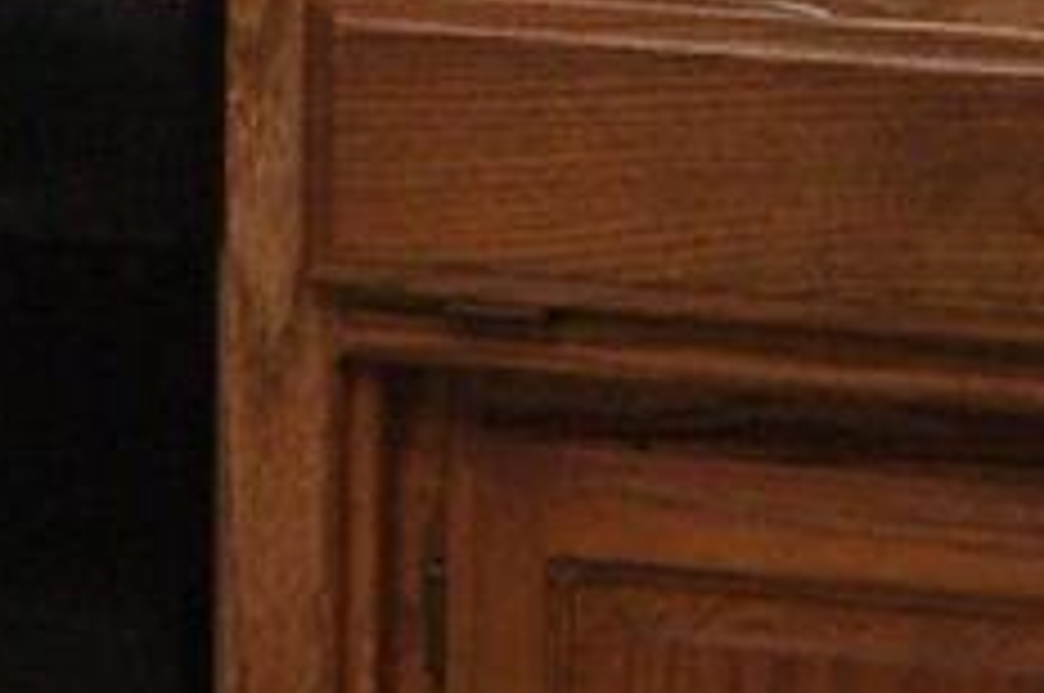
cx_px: 324
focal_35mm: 256
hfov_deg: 8.0
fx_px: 7414
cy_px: -621
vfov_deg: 5.3
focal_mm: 7.9
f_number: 2.8
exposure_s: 1/80
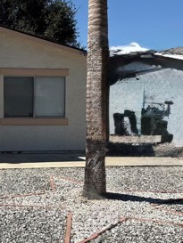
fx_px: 430
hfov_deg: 23.3
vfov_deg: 31.7
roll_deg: -0.7
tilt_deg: -0.8
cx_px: 13
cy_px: 117
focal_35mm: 61
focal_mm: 5.96
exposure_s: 1/5348
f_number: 1.6
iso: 50
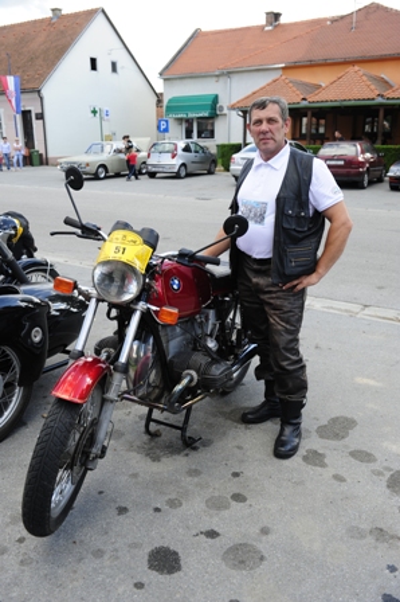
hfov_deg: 41.1
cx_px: 200
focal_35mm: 32
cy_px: 301
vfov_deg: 58.8
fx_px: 534
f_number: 4.5
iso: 200
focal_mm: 32
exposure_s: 1/250
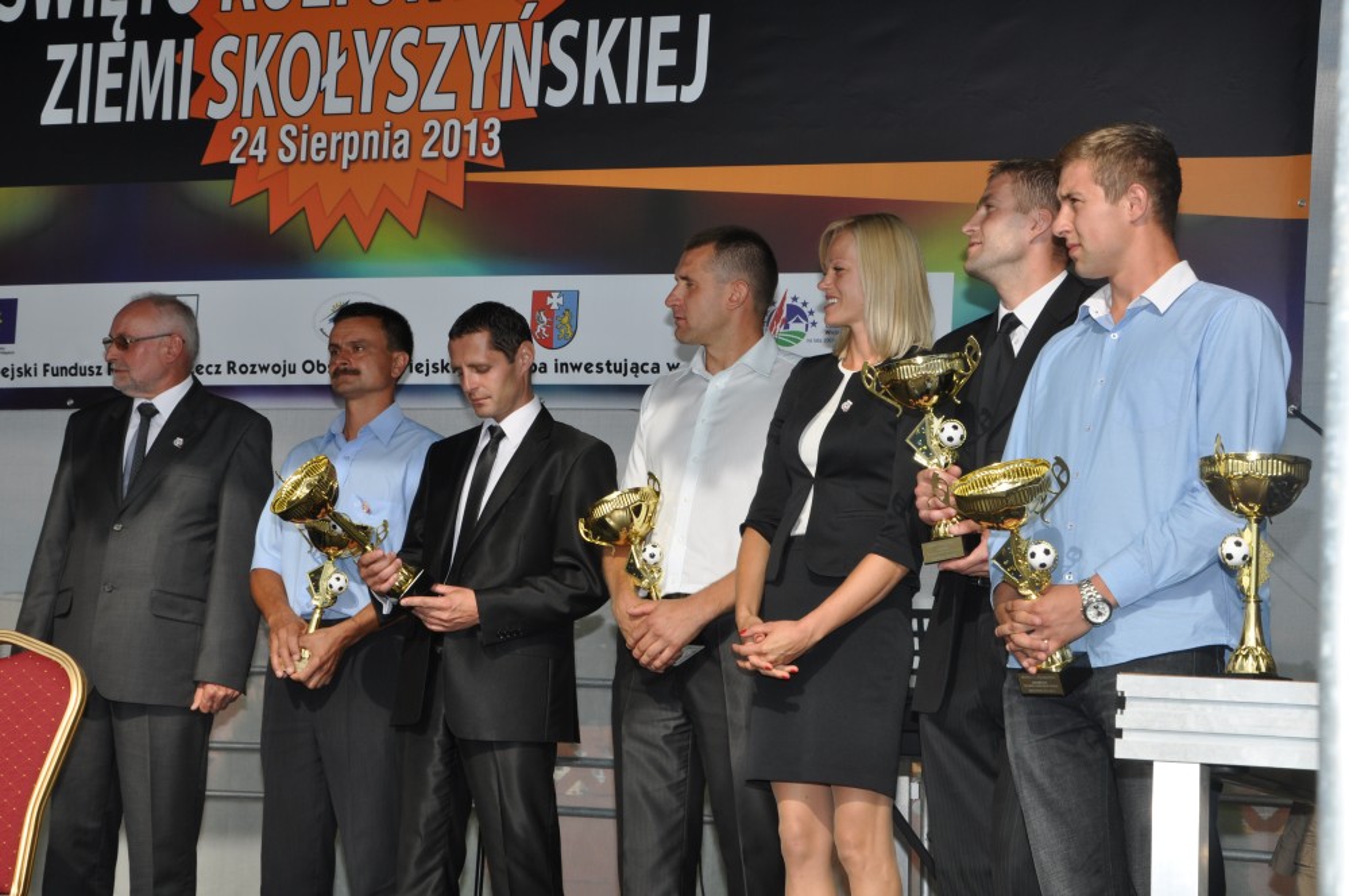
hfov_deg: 27.0
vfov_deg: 18.1
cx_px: 674
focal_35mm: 75
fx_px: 2807
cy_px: 448
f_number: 13
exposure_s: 1/200
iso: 200
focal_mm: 50
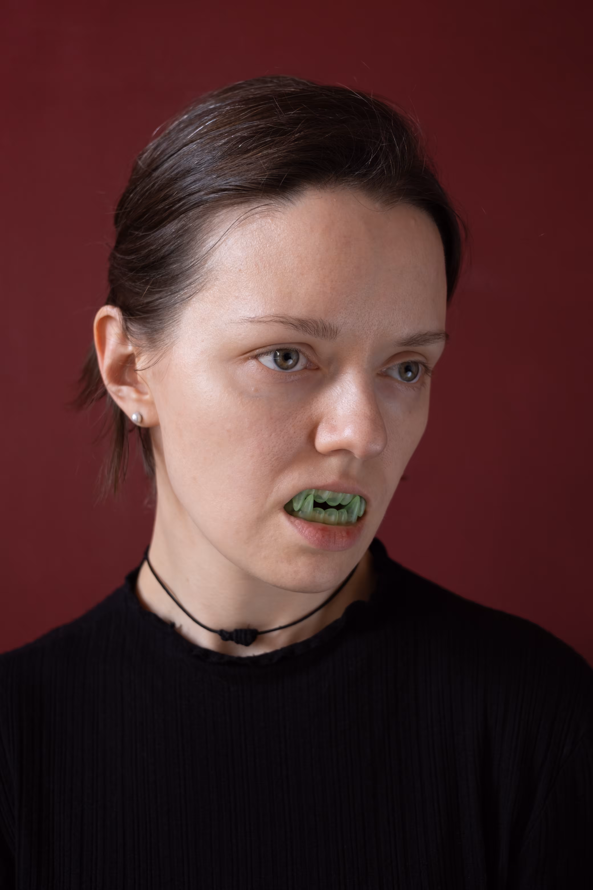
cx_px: 296
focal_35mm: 41
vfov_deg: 47.4
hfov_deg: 32.6
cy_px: 445
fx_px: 1013
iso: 160
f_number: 3.2
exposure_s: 1/40
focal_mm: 27
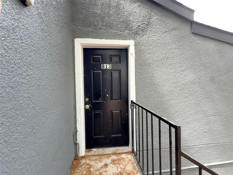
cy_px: 88
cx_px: 116
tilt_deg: -0.3
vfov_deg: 85.7
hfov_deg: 102.1
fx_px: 94
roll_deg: +1.3
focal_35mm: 14
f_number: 2.2
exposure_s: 1/99
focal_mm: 2.22
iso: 50
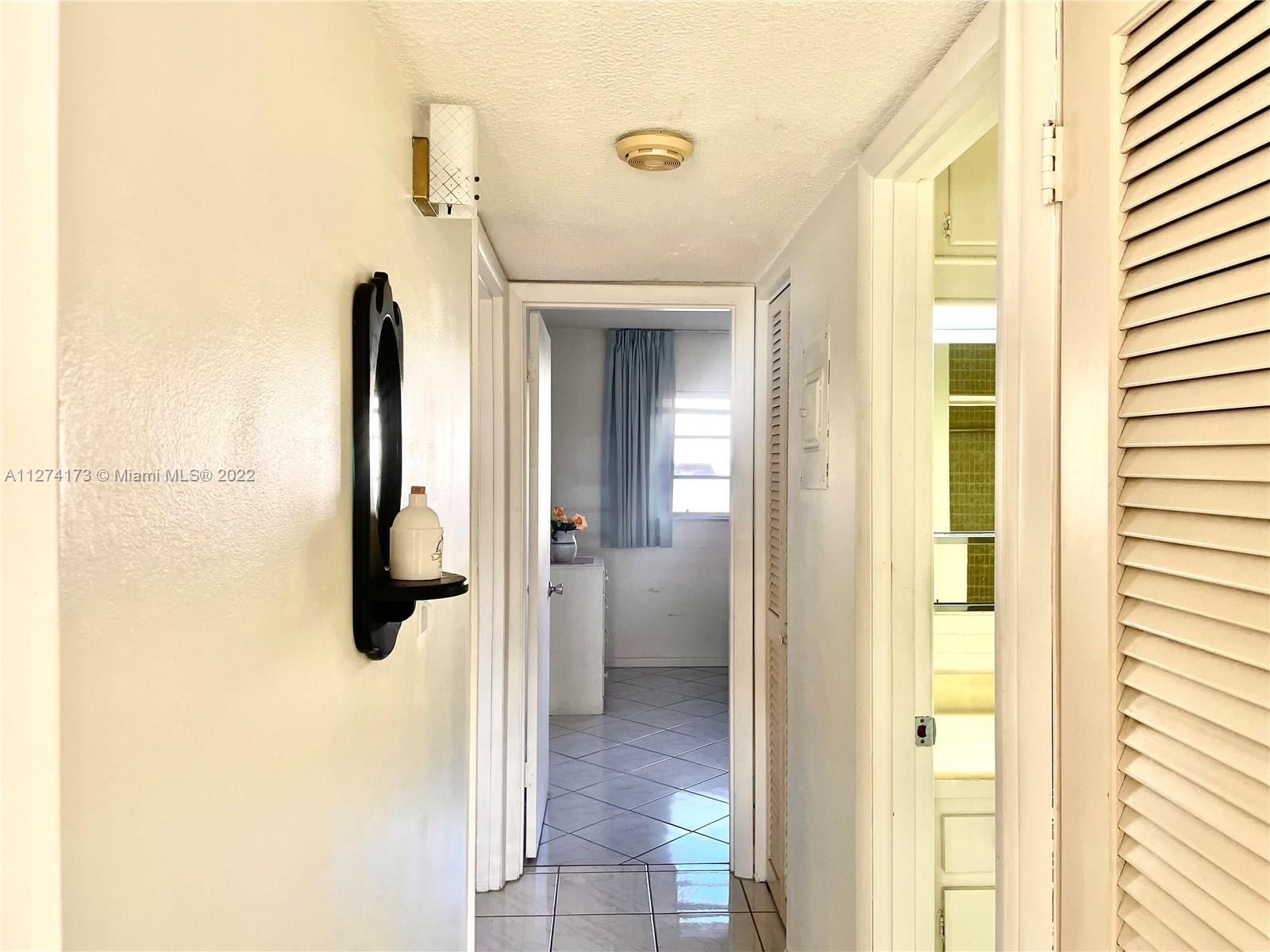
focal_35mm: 26
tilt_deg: -0.3
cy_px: 476
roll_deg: +0.6
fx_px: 954
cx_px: 635
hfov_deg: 67.3
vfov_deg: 53.1
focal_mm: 4.2
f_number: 1.6
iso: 100
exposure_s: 1/120
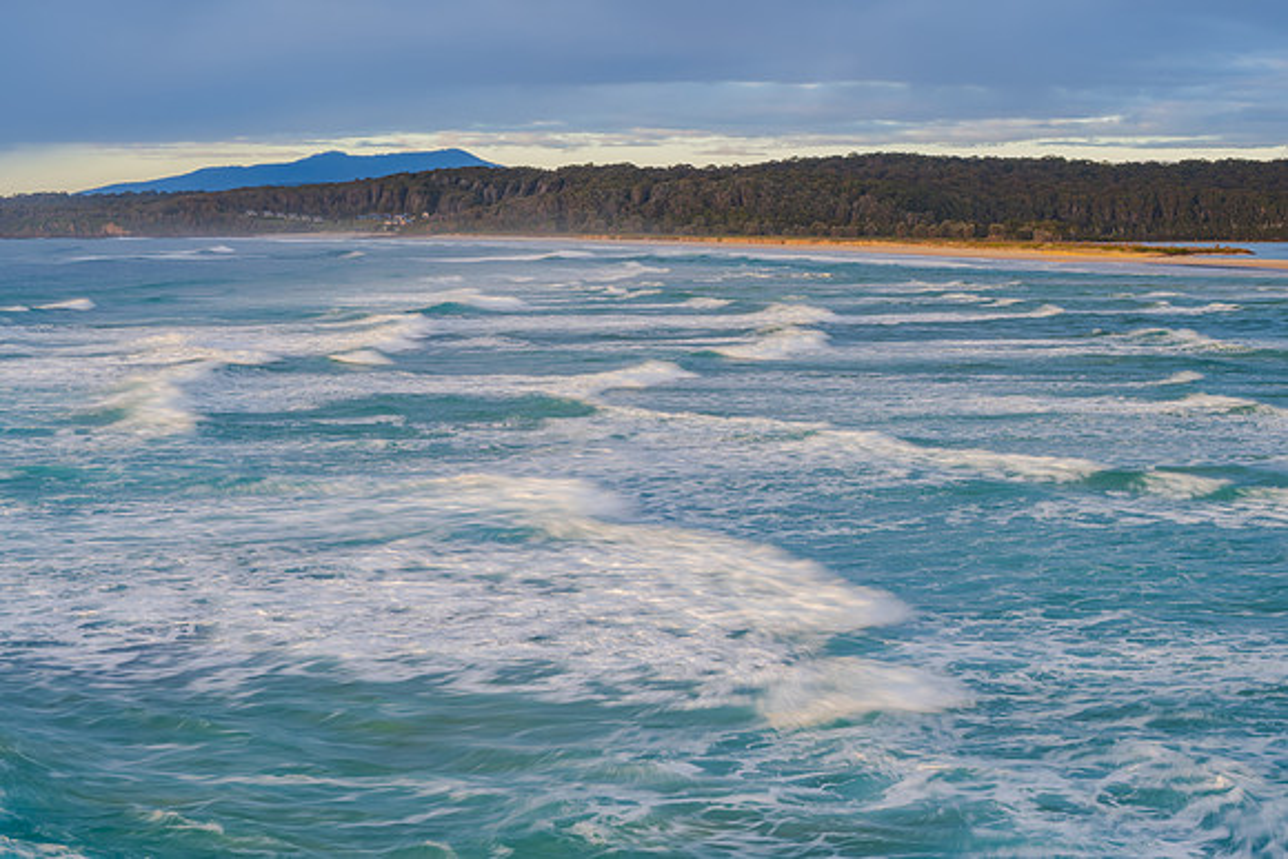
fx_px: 2505
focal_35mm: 70
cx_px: 644
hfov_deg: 28.8
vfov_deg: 19.5
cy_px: 430
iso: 31
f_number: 16
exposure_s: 1/2.5
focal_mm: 70
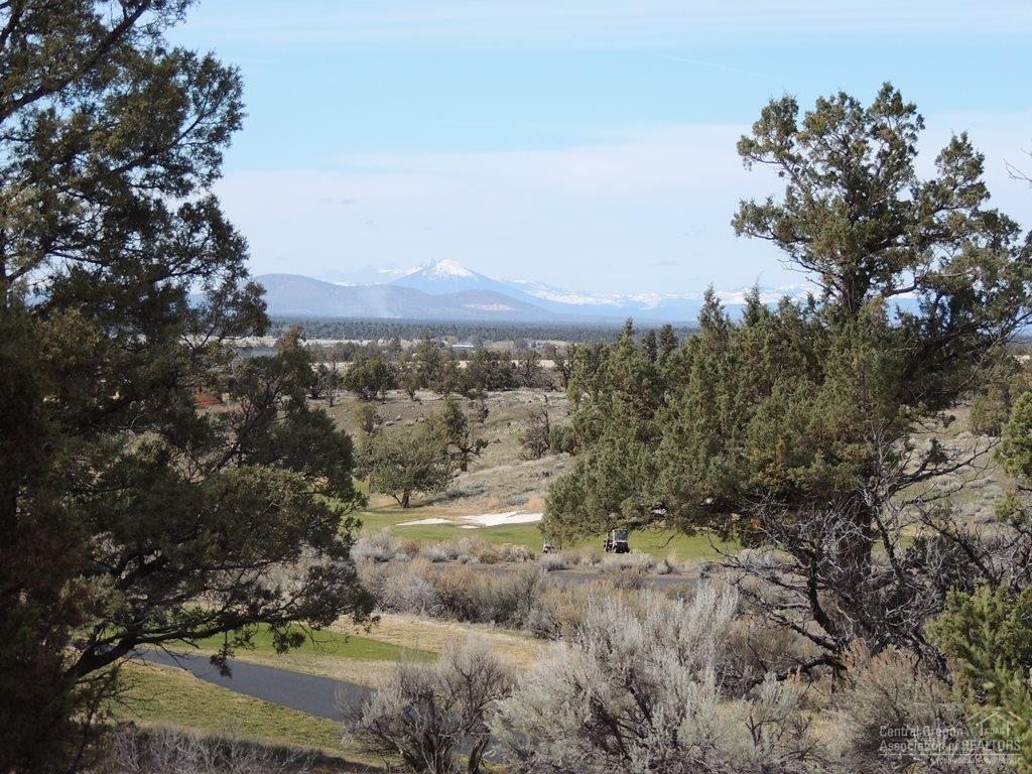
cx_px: 516
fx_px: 3130
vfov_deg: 14.1
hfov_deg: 18.7
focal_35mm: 105
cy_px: 387
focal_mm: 18.7
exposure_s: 1/640
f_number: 4.2
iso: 100
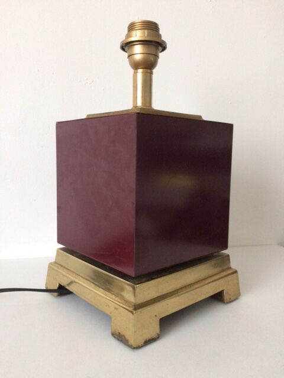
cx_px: 142
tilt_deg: -8.9
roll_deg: +1.1
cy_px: 189
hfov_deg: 48.2
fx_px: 317
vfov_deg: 61.7
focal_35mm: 29
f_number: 2.2
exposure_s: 1/33
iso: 250
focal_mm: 4.15
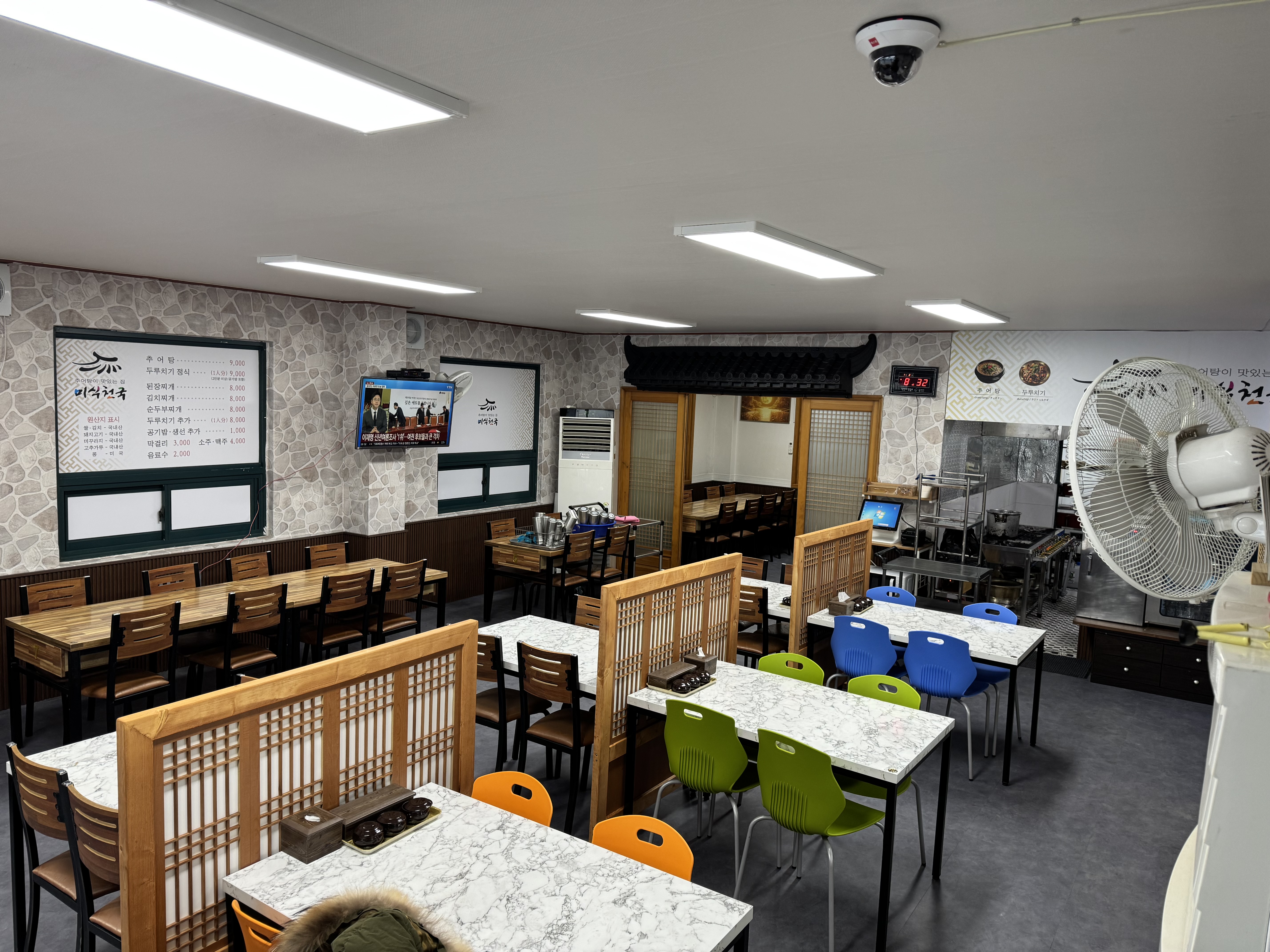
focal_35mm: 24
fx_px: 881
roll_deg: -2.2
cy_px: 476
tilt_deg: -6.1
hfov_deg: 71.6
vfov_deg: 56.8
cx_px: 635
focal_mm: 6.76
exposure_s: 1/60
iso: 125
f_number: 1.78
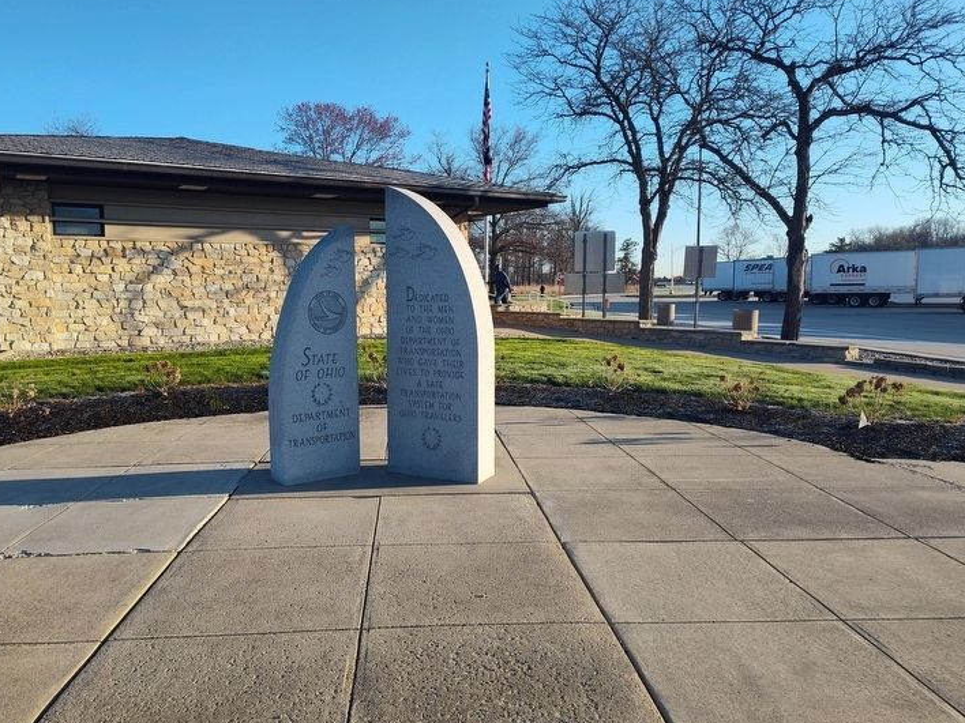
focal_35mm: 26
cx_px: 444
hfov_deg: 67.2
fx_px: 725
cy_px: 355
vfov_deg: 53.1
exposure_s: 1/847
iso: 100
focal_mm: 5.56
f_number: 1.8
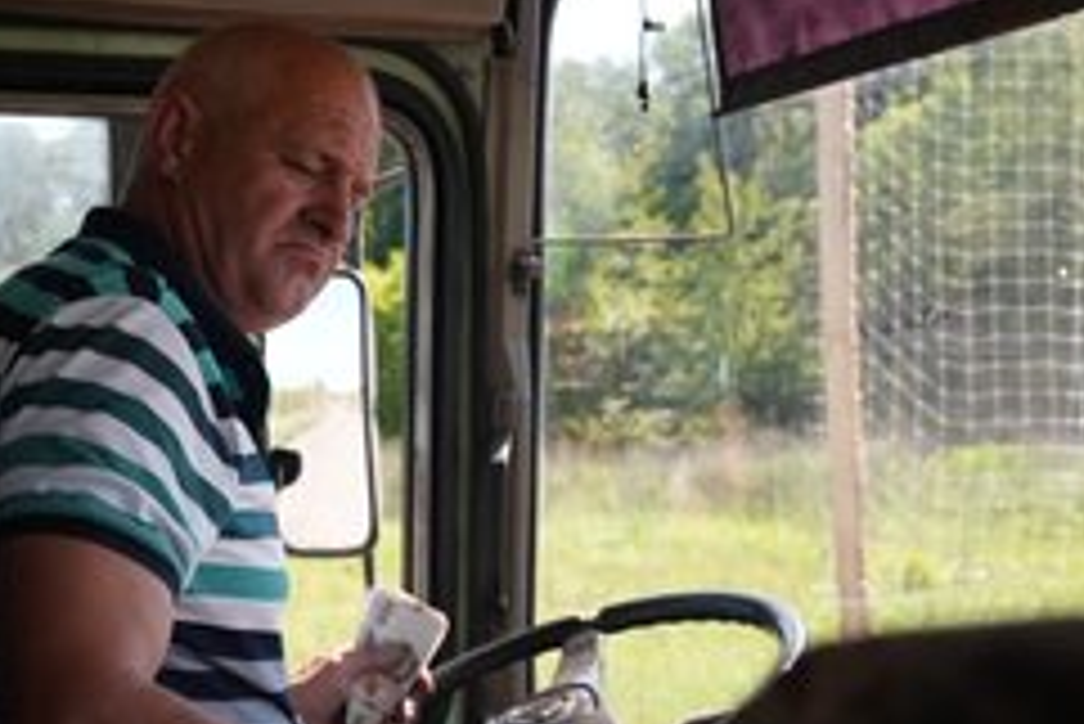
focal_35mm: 58
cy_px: 501
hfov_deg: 33.6
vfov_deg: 23.3
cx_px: 238
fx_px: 1747
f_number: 5.6
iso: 4000
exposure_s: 1/500
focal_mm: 35
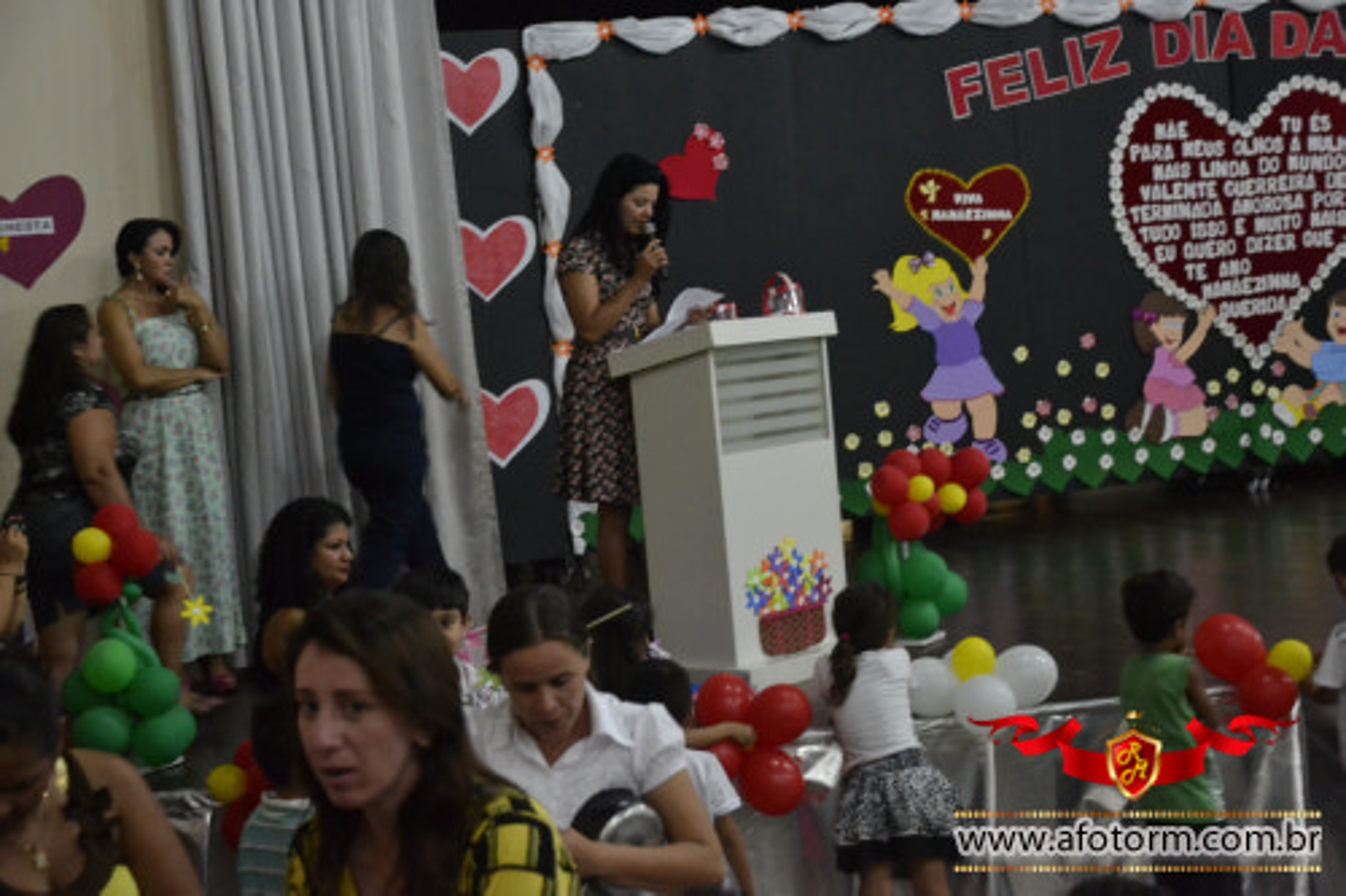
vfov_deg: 22.6
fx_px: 2242
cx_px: 673
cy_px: 448
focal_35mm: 60
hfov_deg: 33.4
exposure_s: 1/25
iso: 3200
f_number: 4.5
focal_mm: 40
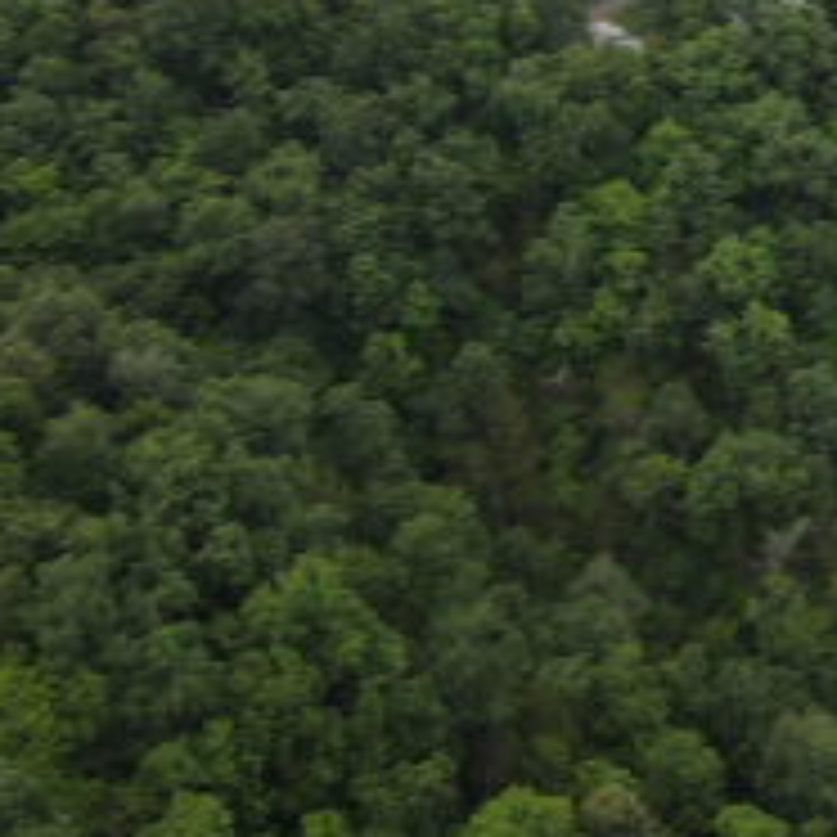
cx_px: 1087
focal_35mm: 76
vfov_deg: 21.6
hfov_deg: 20.7
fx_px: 2079
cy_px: -76
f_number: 2.8
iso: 110
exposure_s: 1/320
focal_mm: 4.5
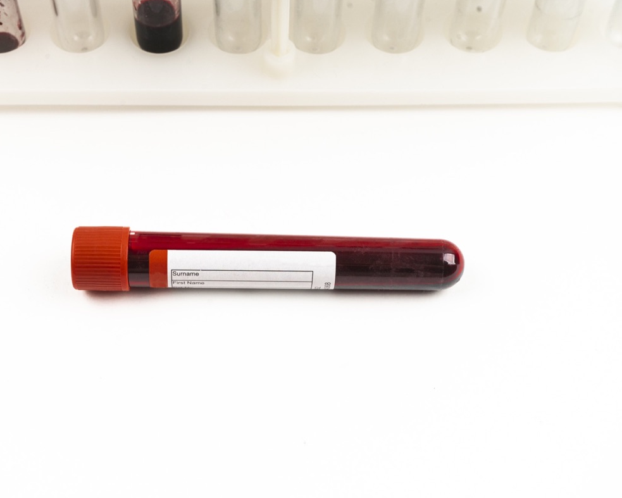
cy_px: 250
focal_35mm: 63
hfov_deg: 30.0
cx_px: 258
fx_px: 1160
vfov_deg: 24.2
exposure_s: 1/125
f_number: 11
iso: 320
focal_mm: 55
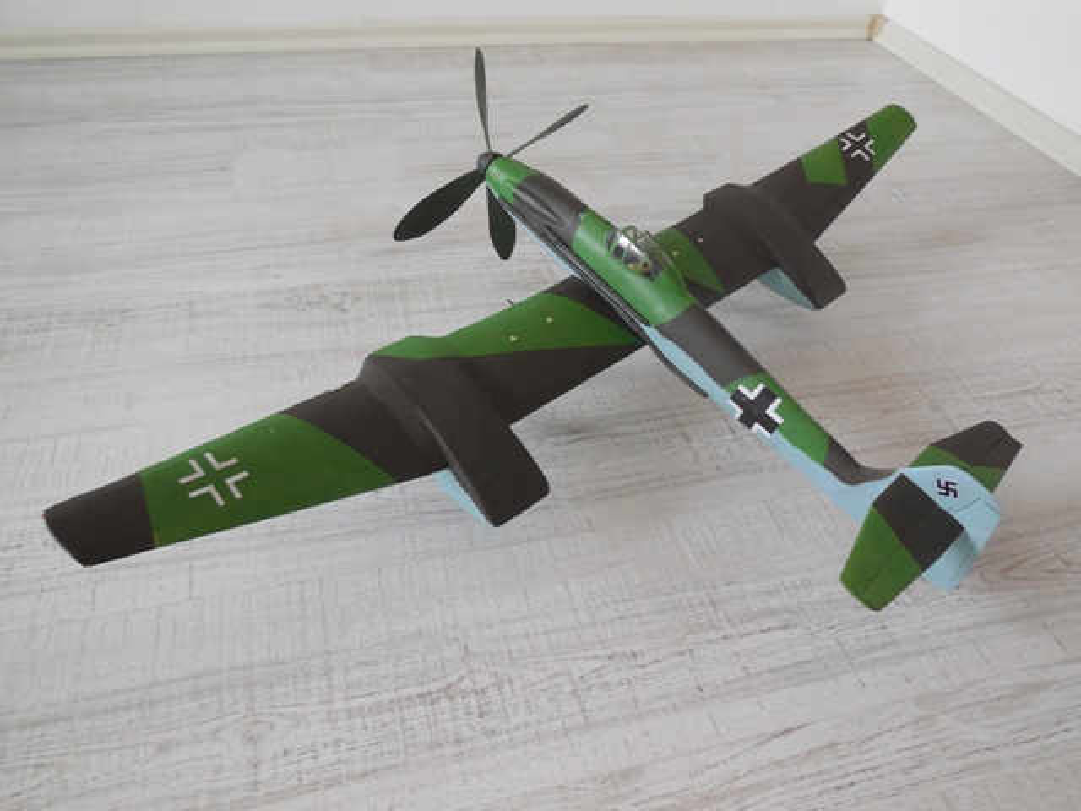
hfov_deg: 69.4
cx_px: 540
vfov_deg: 54.9
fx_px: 781
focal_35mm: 25
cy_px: 406
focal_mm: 4.5
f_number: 3.1
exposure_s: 1/10
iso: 400
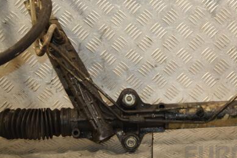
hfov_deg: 21.7
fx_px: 612
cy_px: 73
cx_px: 173
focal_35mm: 93
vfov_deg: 14.7
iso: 800
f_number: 4.8
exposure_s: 1/160
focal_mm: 40
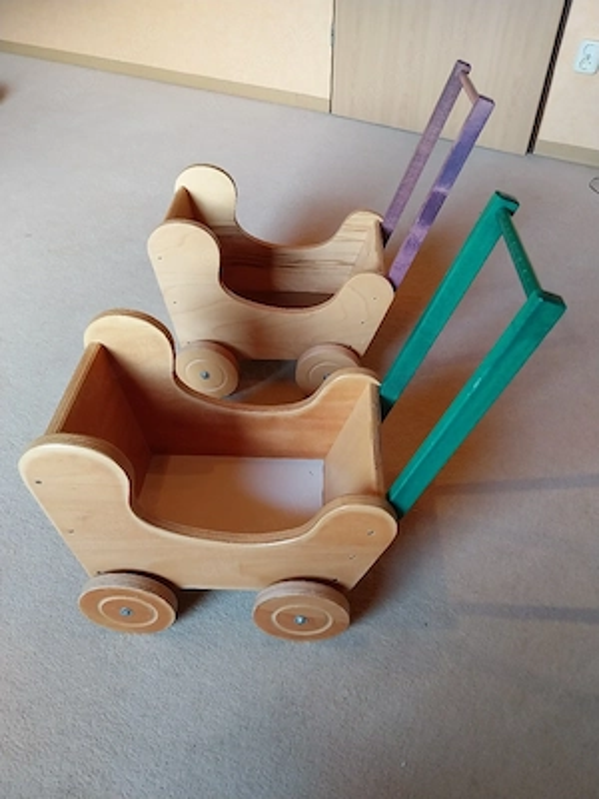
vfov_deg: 67.3
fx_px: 600
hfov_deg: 53.1
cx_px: 300
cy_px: 400
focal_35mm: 26
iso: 250
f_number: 1.8
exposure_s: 1/50
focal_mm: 4
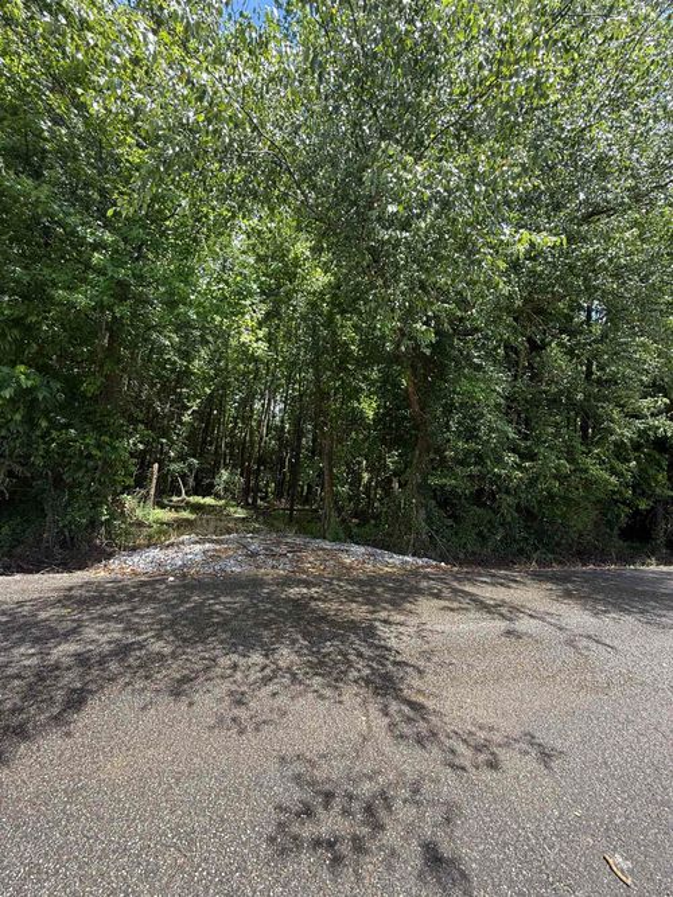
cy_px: 448
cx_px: 336
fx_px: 363
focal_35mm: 14
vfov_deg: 102.1
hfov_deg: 85.7
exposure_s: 1/247
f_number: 2.2
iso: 50
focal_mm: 2.22
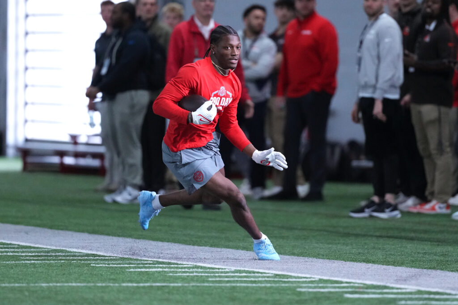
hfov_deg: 6.9
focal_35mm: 300
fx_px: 3817
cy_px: 152
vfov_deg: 4.6
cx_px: 229
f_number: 2.8
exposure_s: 1/2000
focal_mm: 300
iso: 4000
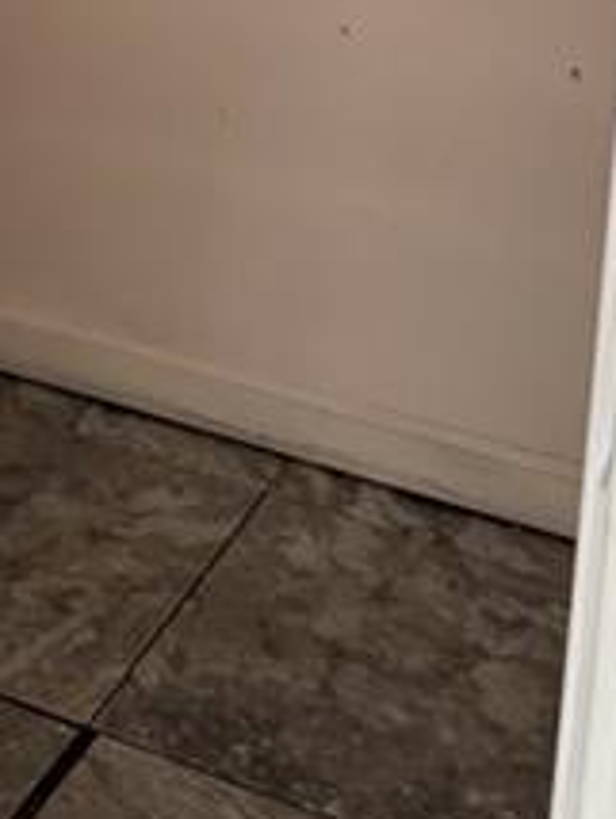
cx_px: -31
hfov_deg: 16.8
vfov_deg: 21.3
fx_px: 2036
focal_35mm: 86
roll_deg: +0.7
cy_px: -138
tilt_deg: -15.6
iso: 500
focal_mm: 6.76
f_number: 1.78
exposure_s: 1/60
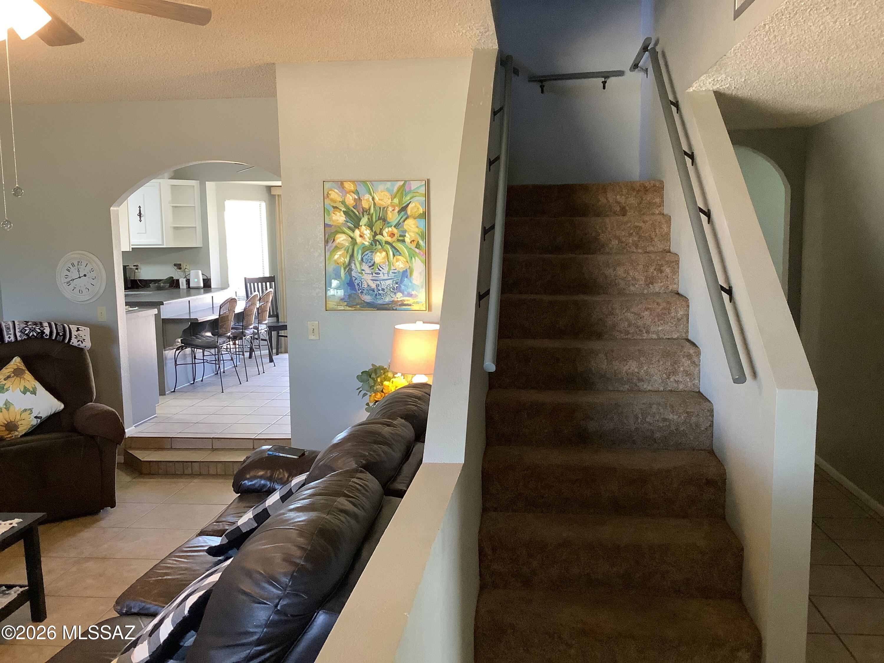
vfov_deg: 45.4
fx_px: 792
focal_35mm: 31
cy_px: 332
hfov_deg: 58.4
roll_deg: +1.7
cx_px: 442
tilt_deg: -8.9
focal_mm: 3.3
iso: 320
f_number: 2.4
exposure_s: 1/40
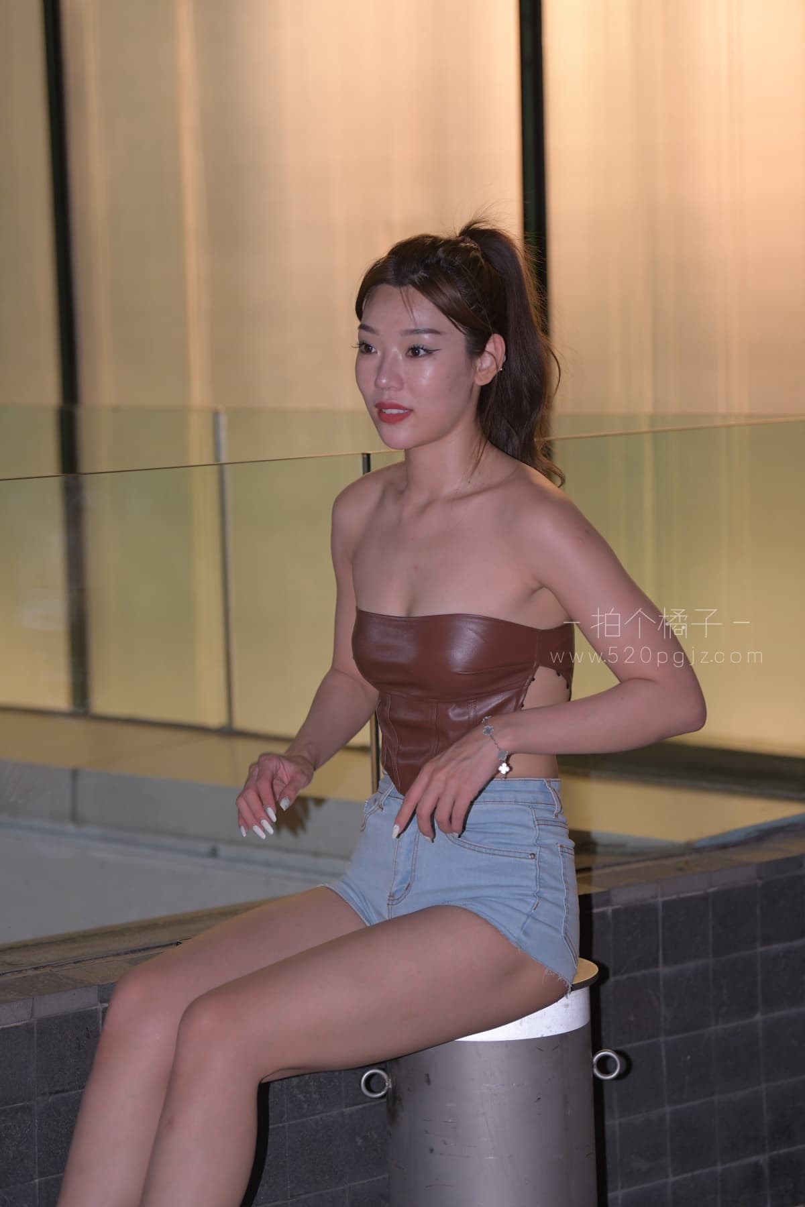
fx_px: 3891
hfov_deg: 11.8
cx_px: 402
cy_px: 604
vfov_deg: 17.6
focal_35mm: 116
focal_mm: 116
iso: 1250
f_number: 3.2
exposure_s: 1/125
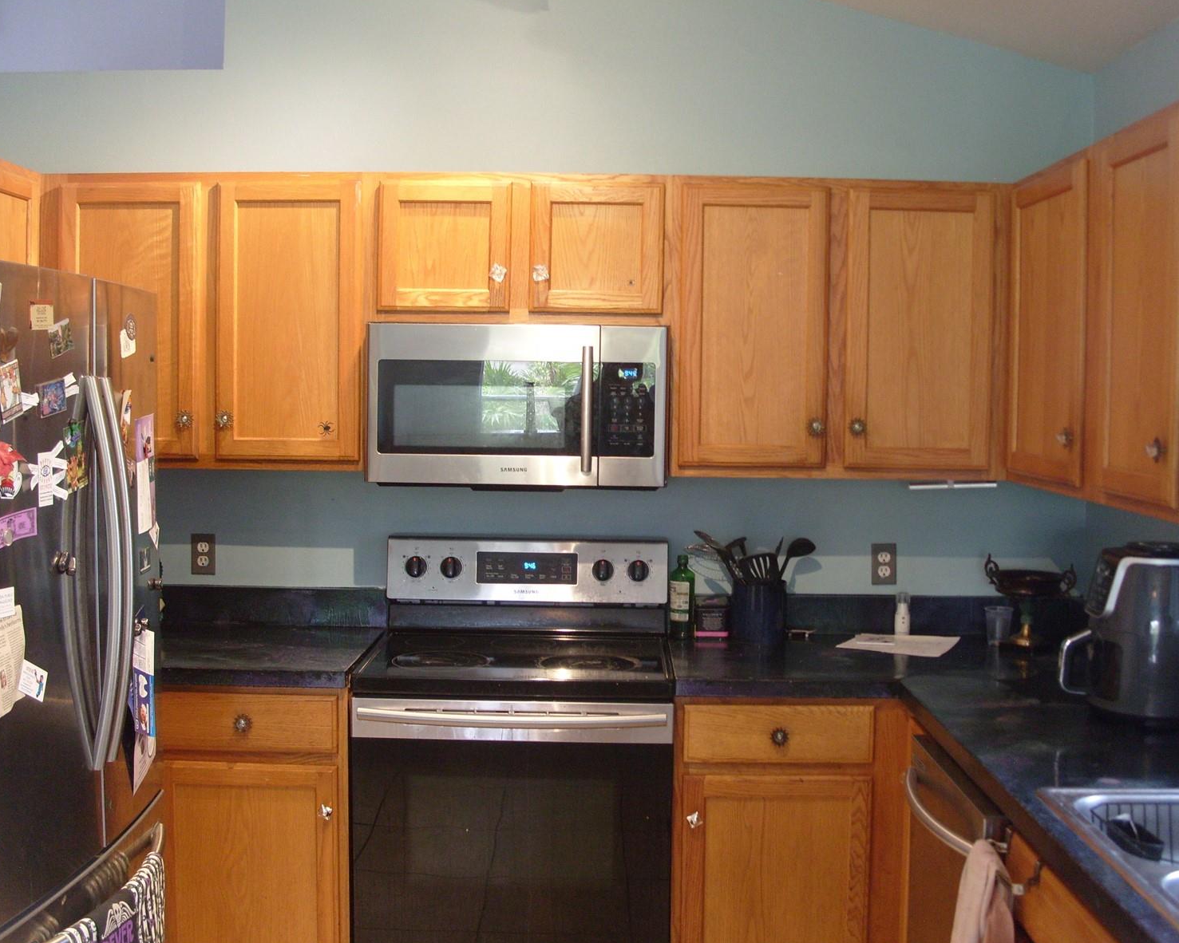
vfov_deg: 40.1
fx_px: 1291
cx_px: 617
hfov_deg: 49.1
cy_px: 472
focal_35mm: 37
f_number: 2.8
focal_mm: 7.8
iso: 200
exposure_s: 1/20
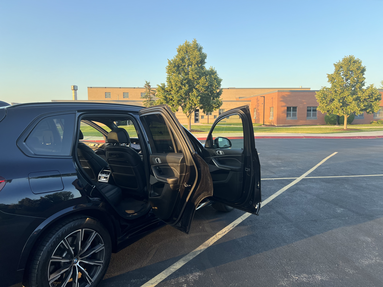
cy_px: 144
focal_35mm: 26
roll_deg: +0.7
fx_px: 288
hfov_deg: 67.3
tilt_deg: -5.5
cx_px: 192
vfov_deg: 53.1
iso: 50
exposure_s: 1/427
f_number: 1.5
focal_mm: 5.7
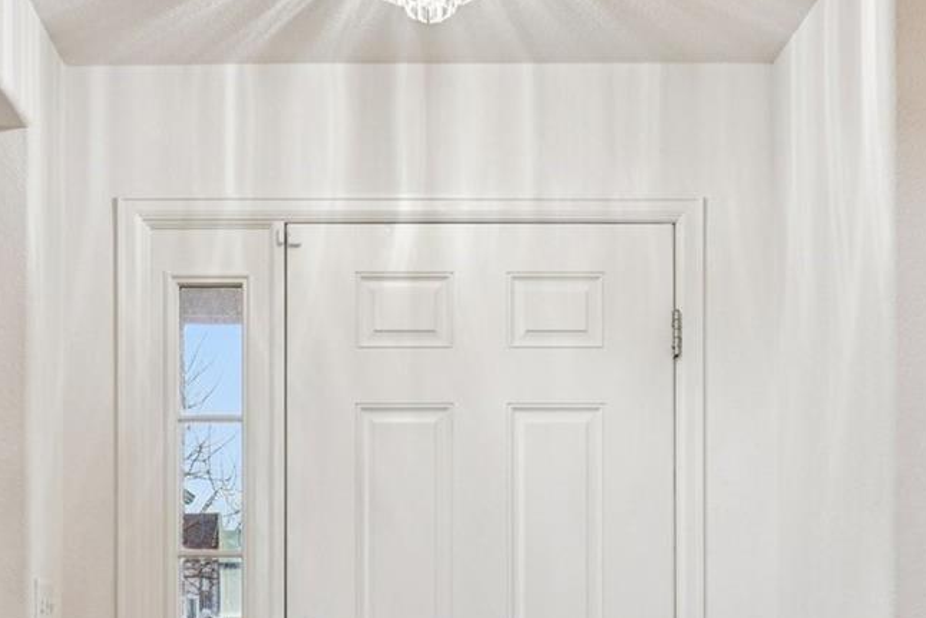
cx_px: 384
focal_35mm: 52
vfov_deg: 24.6
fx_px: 1338
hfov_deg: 38.1
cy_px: 645
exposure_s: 1/20
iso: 400
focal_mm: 14
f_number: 8
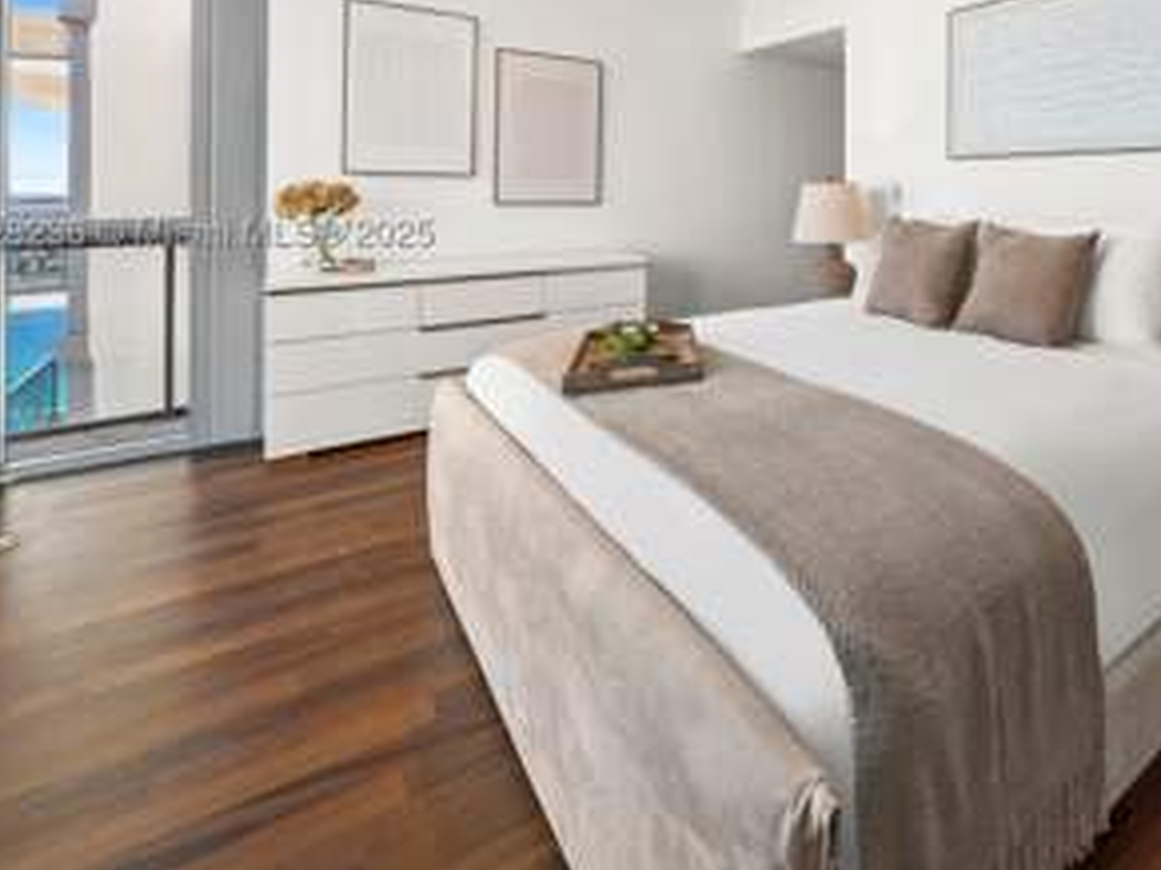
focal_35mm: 19
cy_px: 237
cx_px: 850
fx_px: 637
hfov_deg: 79.2
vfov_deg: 65.2
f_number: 8
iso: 320
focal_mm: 12
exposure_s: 1/10
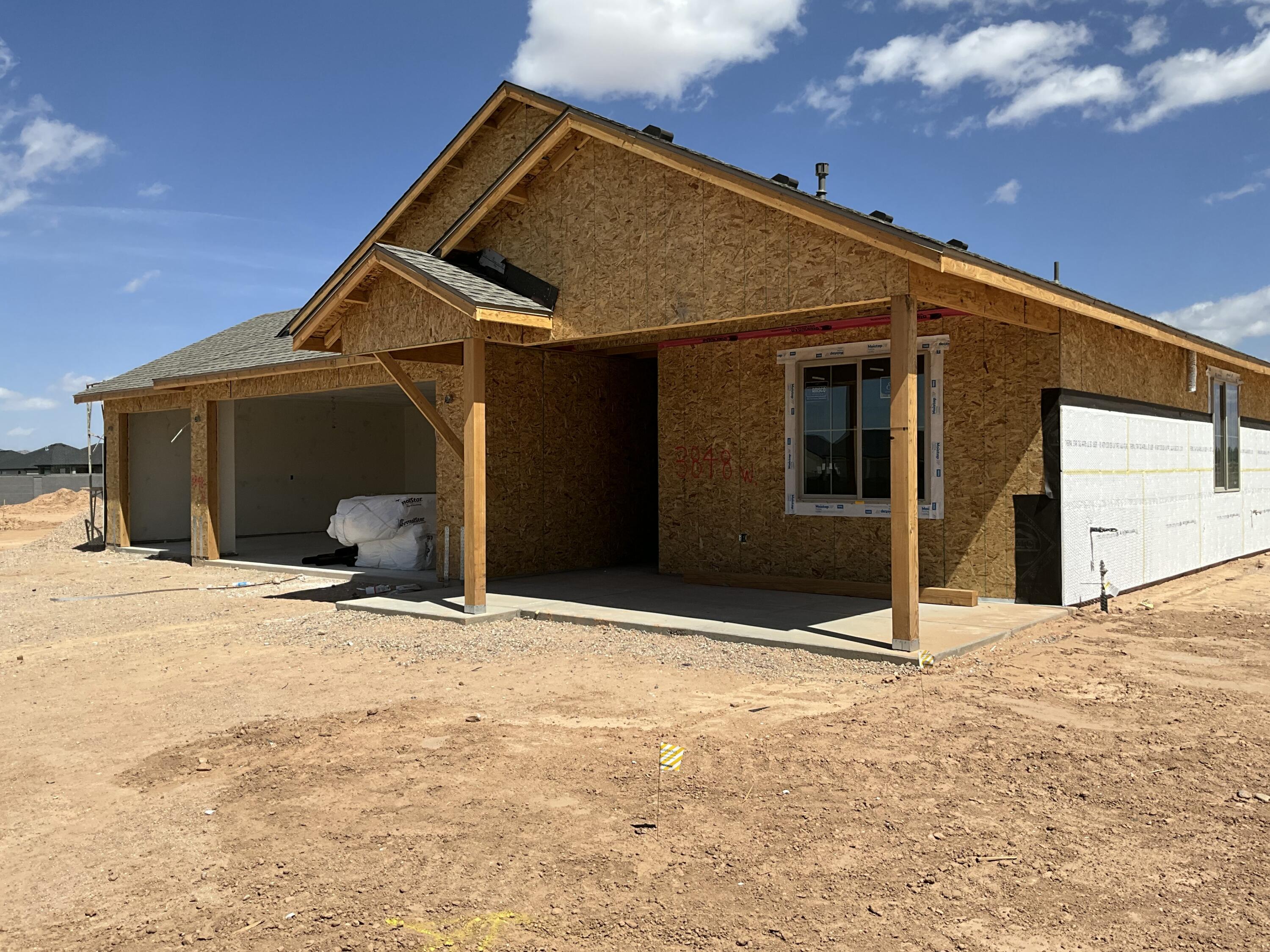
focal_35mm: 29
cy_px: 476
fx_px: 1064
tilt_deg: +1.1
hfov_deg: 61.7
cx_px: 635
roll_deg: +1.1
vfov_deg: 48.2
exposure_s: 1/3125
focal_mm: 3
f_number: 1.8
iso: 25
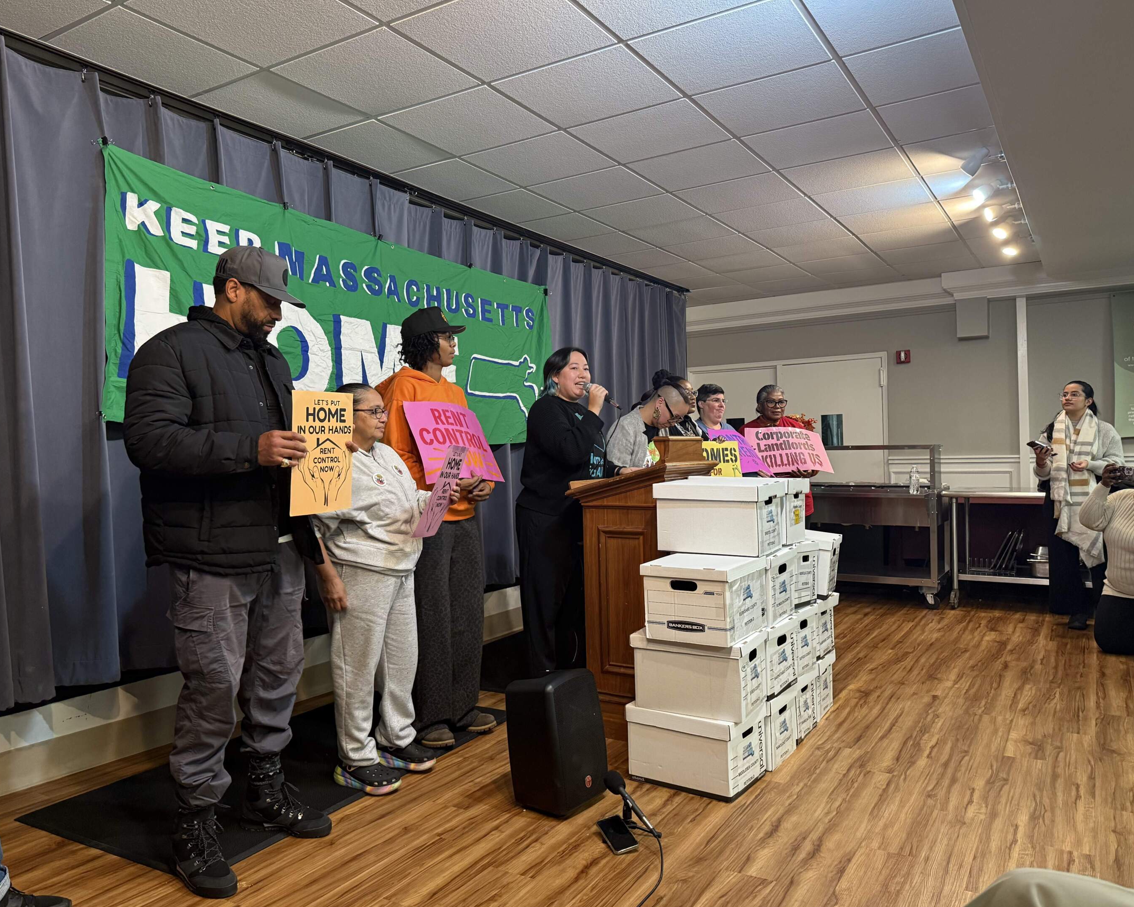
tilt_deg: -0.4
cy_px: 452
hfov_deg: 65.9
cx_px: 510
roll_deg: +1.2
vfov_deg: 54.9
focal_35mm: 26
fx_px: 873
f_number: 1.78
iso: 400
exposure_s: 1/60
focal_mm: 6.76
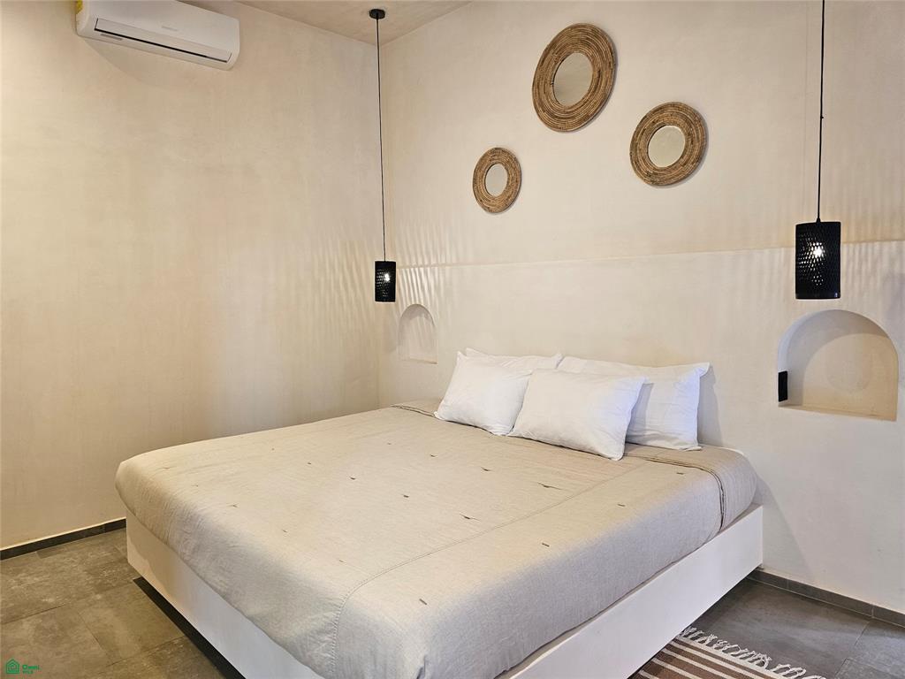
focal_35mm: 23
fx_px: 601
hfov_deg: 73.9
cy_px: 340
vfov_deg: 58.9
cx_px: 452
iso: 125
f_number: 1.7
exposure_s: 1/54
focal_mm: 6.3
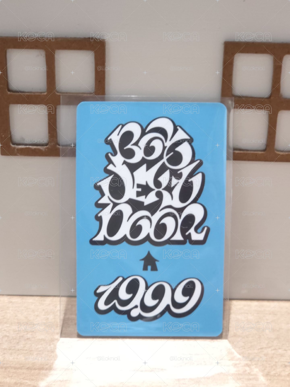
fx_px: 771
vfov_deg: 28.2
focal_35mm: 69
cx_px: 145
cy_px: 194
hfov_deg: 21.3
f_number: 2.4
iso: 250
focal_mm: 7
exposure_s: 1/30
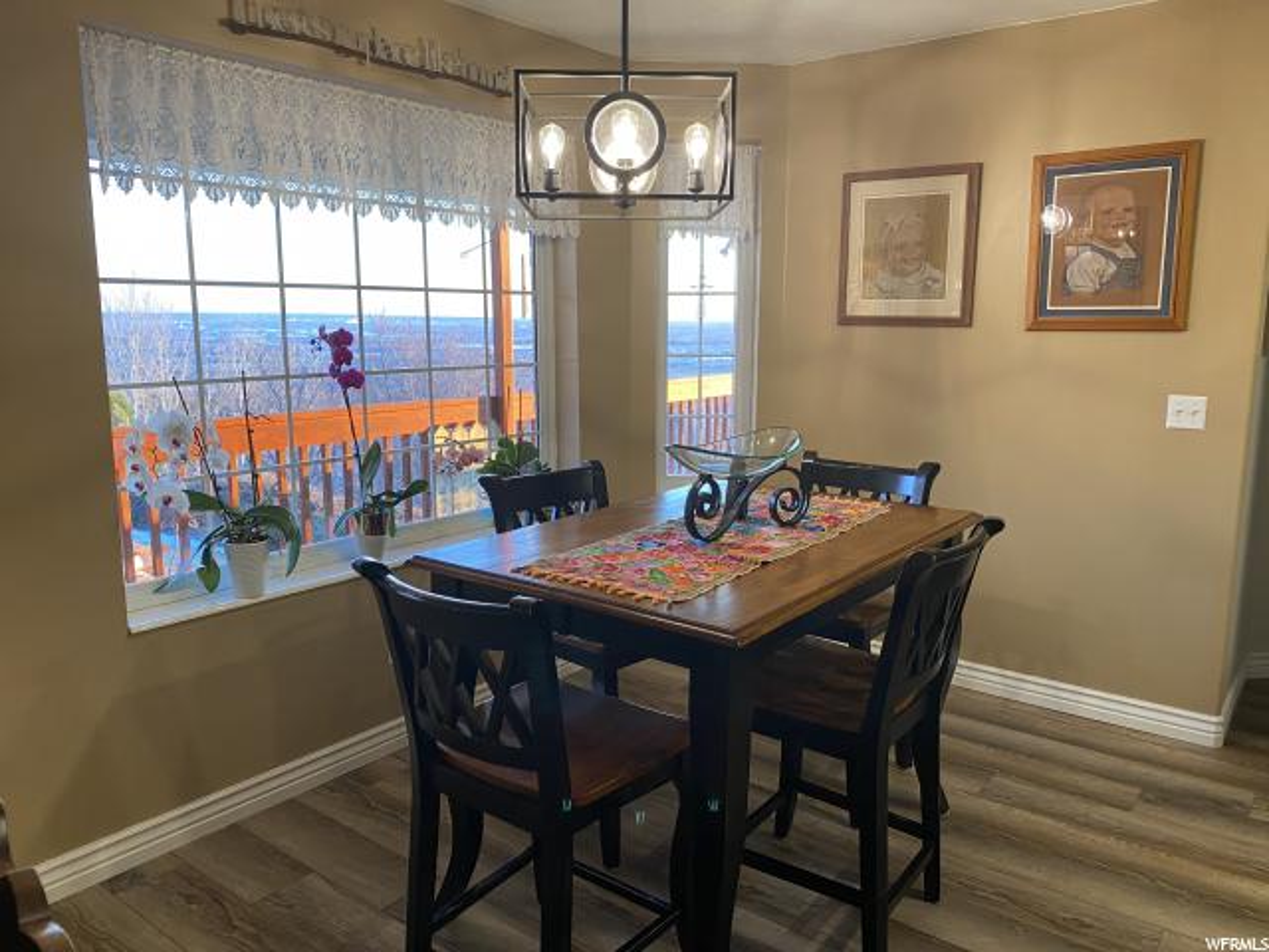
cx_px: 634
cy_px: 476
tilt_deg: -8.4
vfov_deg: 53.1
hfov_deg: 67.3
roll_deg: -0.2
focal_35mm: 26
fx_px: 953
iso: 160
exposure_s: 1/60
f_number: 1.8
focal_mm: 4.25
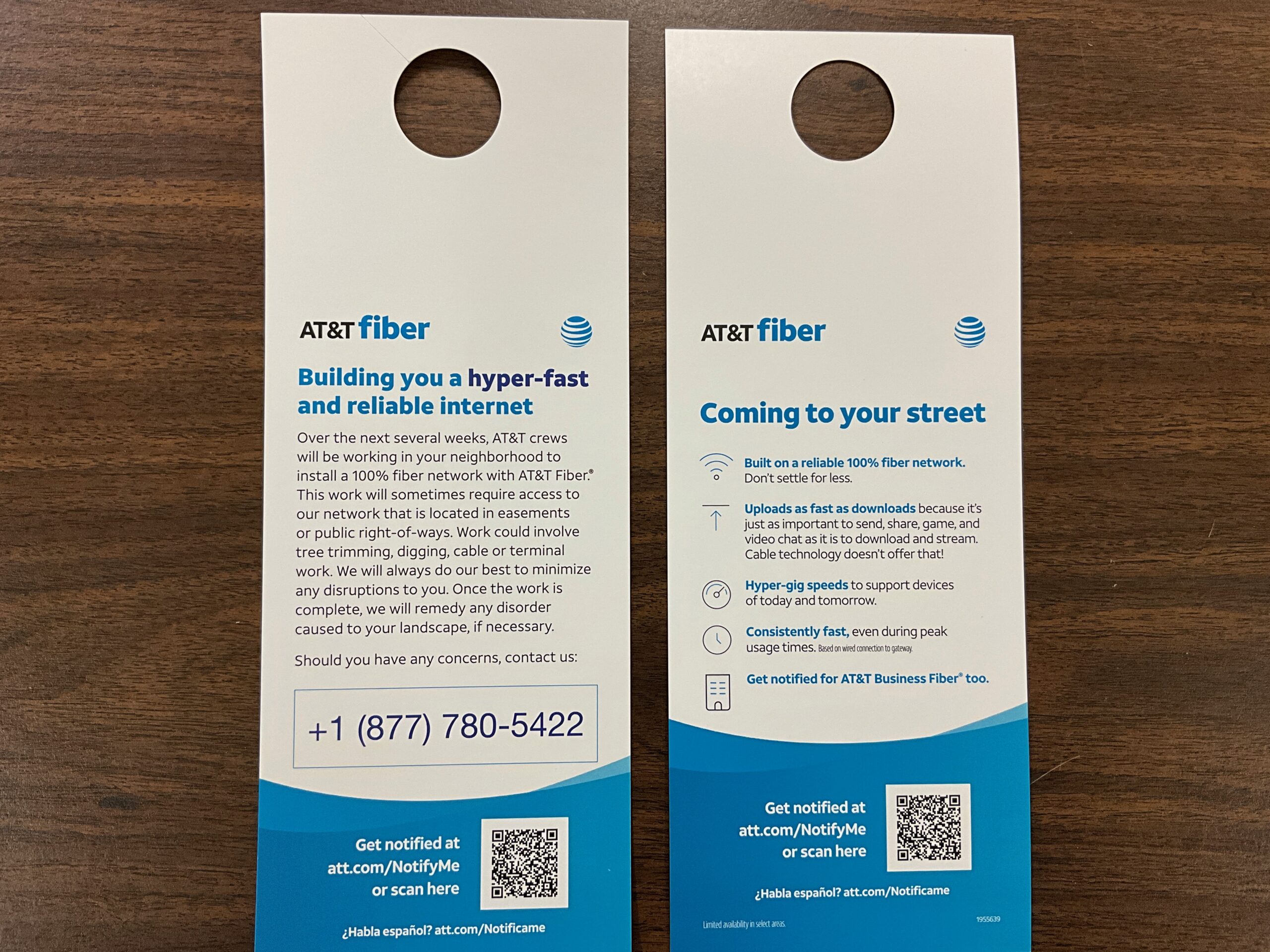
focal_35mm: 29
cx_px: 635
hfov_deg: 61.7
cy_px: 476
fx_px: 1064
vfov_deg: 48.2
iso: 64
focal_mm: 3
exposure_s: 1/73
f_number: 1.8
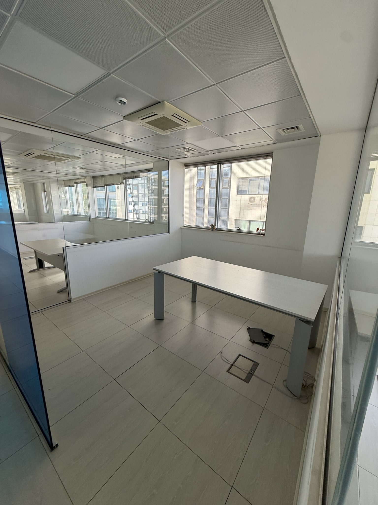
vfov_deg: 102.1
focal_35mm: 14
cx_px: 189
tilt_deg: -14.0
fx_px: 204
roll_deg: -0.5
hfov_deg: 85.7
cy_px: 252
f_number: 2.2
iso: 64
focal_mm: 2.22
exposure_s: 1/99
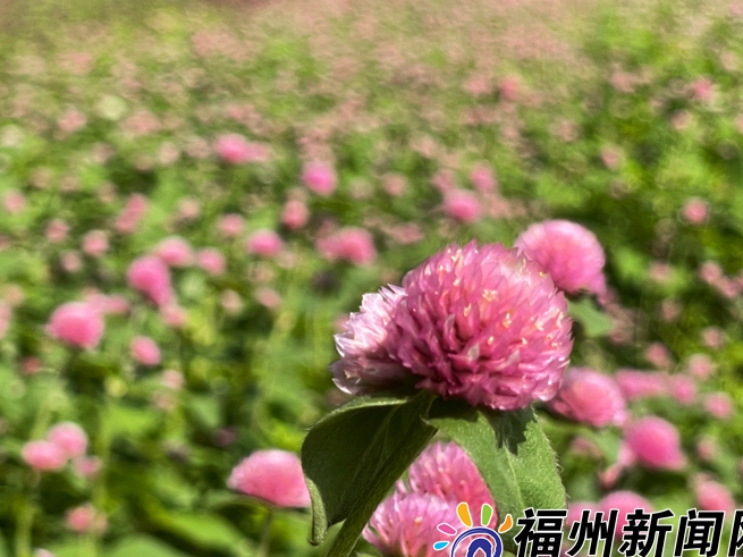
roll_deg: -0.7
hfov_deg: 22.2
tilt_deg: -6.8
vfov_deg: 16.8
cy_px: 243
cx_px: 320
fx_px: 1888
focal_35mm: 88
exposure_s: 1/1024
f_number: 2.2
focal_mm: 7.5
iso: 20
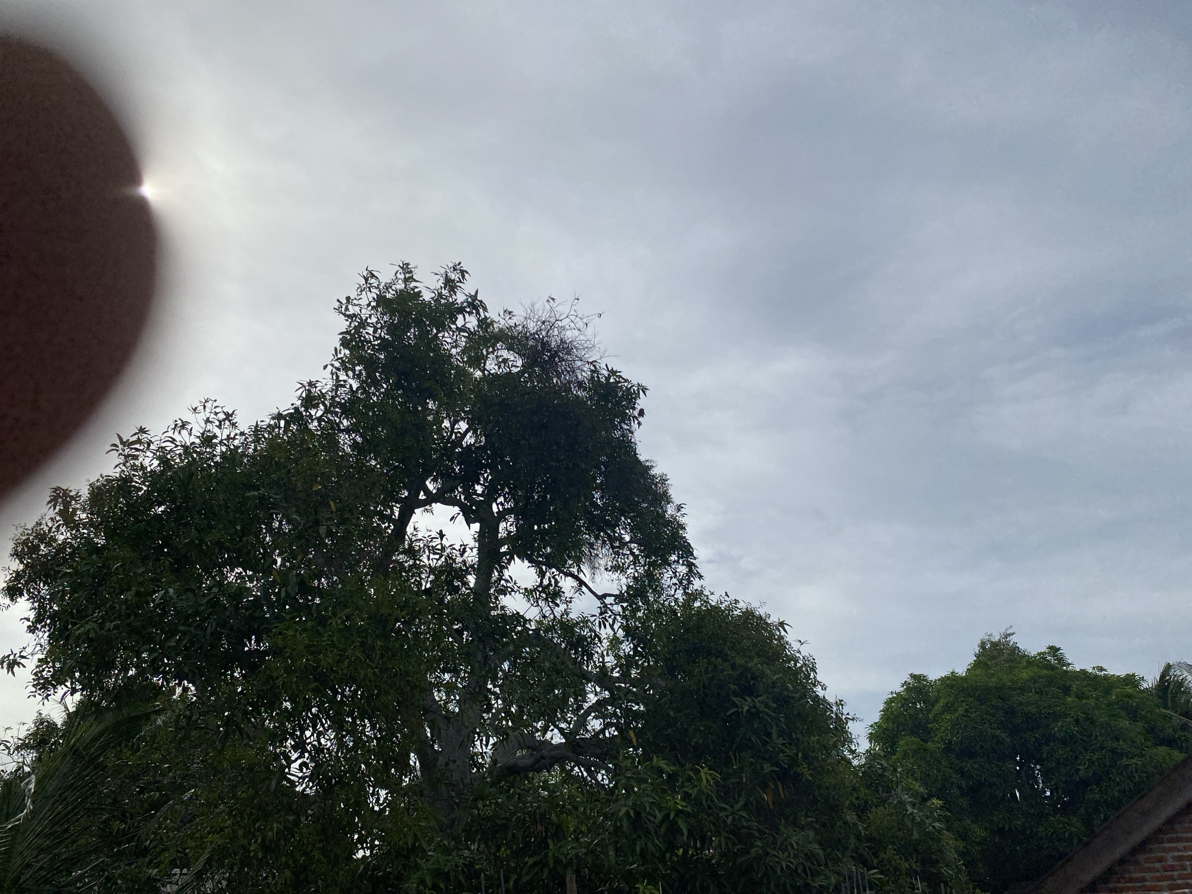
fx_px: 895
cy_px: 447
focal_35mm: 26
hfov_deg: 67.3
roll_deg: +1.7
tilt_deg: +25.1
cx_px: 596
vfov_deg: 53.1
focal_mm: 4.25
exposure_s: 1/8850
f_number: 1.8
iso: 32
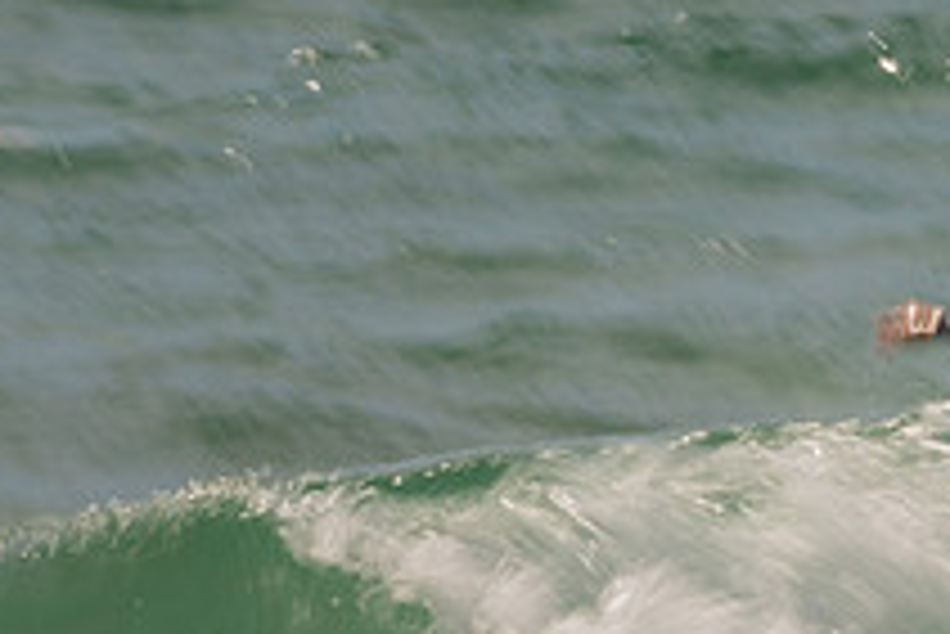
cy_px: 730
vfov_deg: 0.8
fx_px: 44468
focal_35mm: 1684
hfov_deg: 1.2
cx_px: 1154
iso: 64
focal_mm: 500
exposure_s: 1/20
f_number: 20
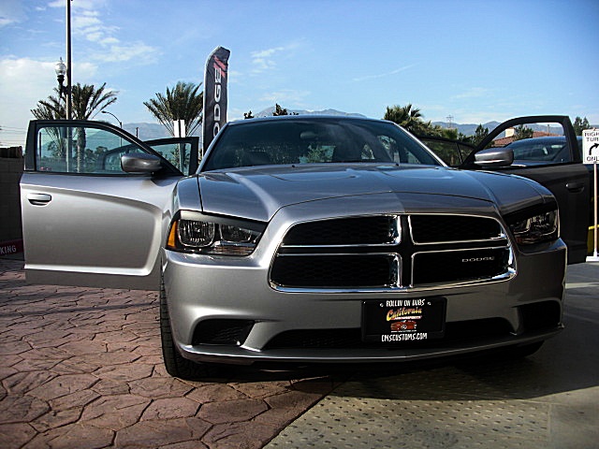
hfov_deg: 51.4
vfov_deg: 39.7
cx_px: 300
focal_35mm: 36
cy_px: 224
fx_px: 623
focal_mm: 6.3
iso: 50
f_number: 2.8
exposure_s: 1/500
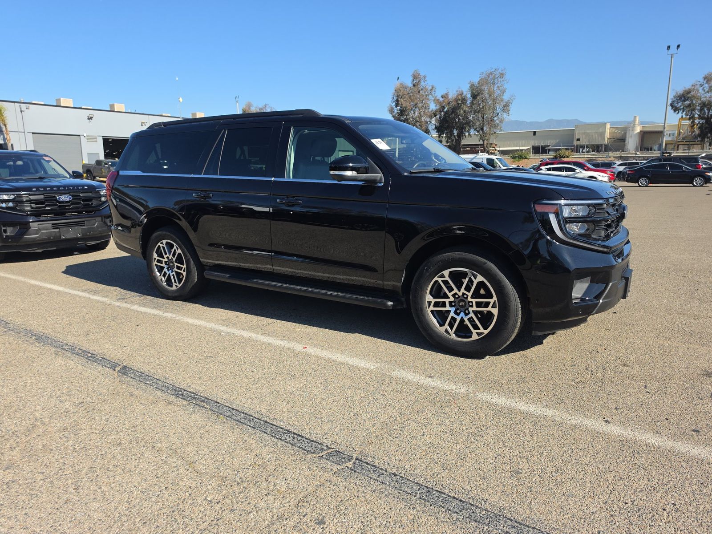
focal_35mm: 23
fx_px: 473
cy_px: 267
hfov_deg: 73.9
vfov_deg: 58.9
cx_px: 356
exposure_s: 1/3890
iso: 64
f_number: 1.4
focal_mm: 6.5
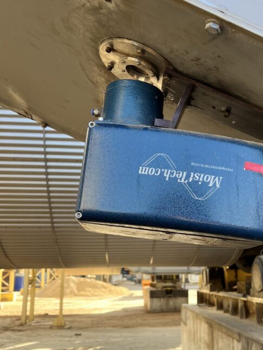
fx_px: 415
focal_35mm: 41
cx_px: 182
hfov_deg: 34.7
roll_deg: +0.5
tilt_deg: +10.6
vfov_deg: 45.5
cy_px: 209
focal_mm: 5.7
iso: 50
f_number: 1.5
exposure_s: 1/327
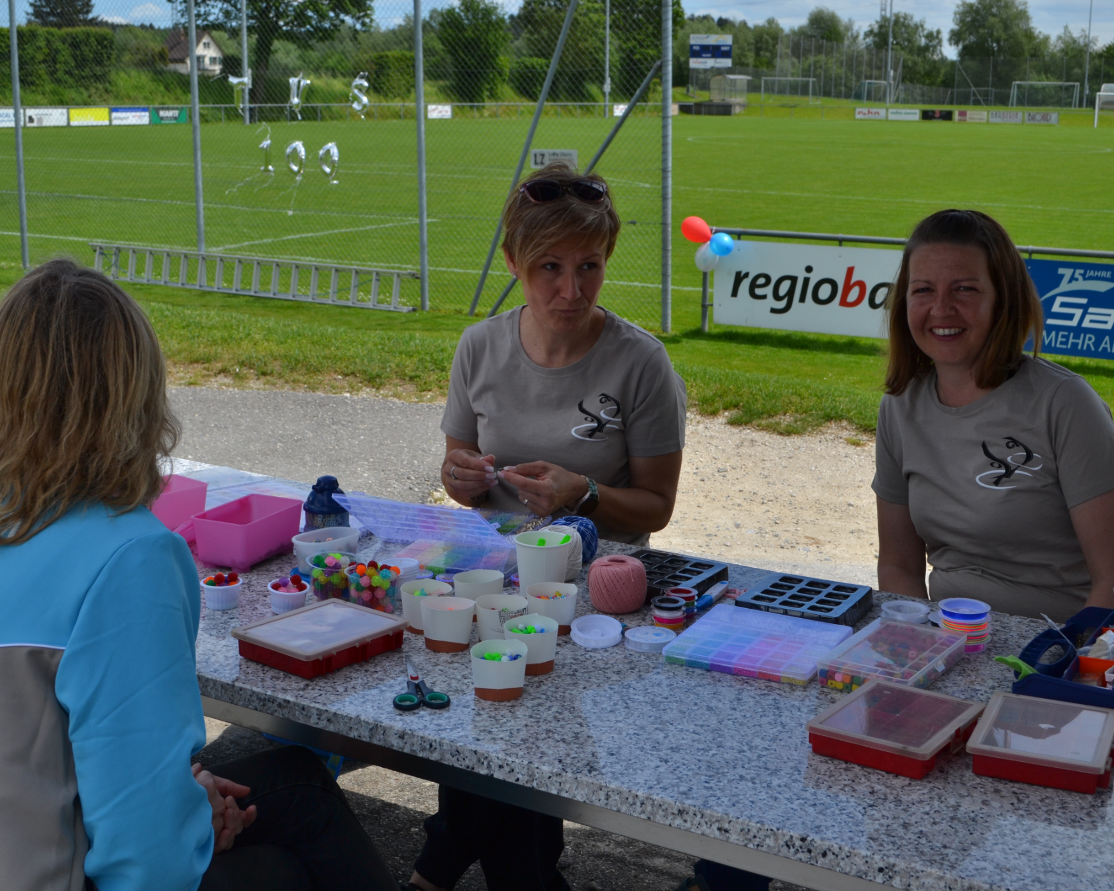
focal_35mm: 48
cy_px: 440
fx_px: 1582
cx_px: 591
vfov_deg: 31.4
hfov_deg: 38.8
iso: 100
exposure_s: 1/250
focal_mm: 28
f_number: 8
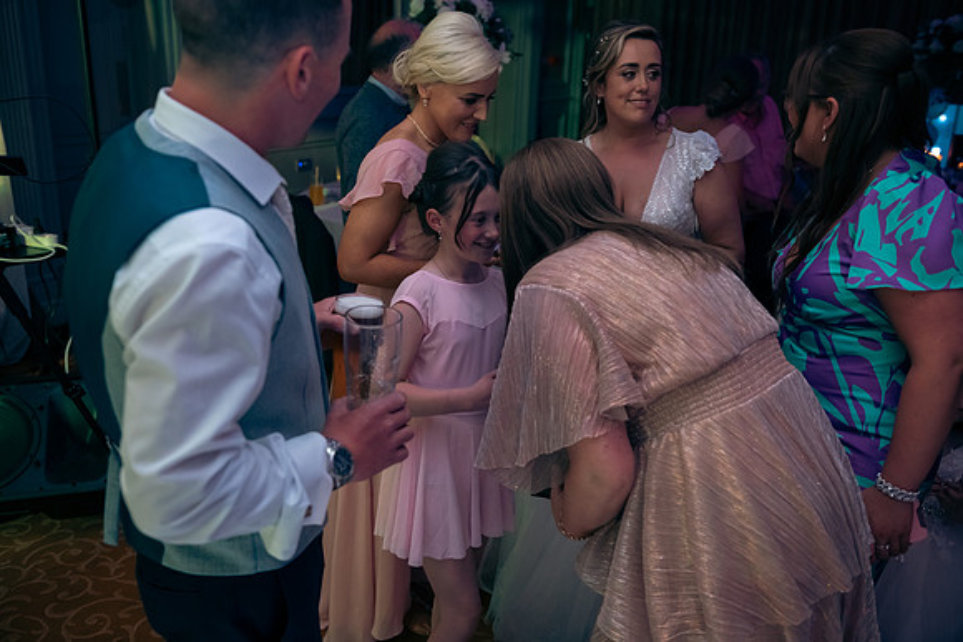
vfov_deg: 41.1
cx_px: 482
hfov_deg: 58.7
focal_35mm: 32
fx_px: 856
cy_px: 321
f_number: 3.5
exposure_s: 1/160
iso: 1000
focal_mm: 32
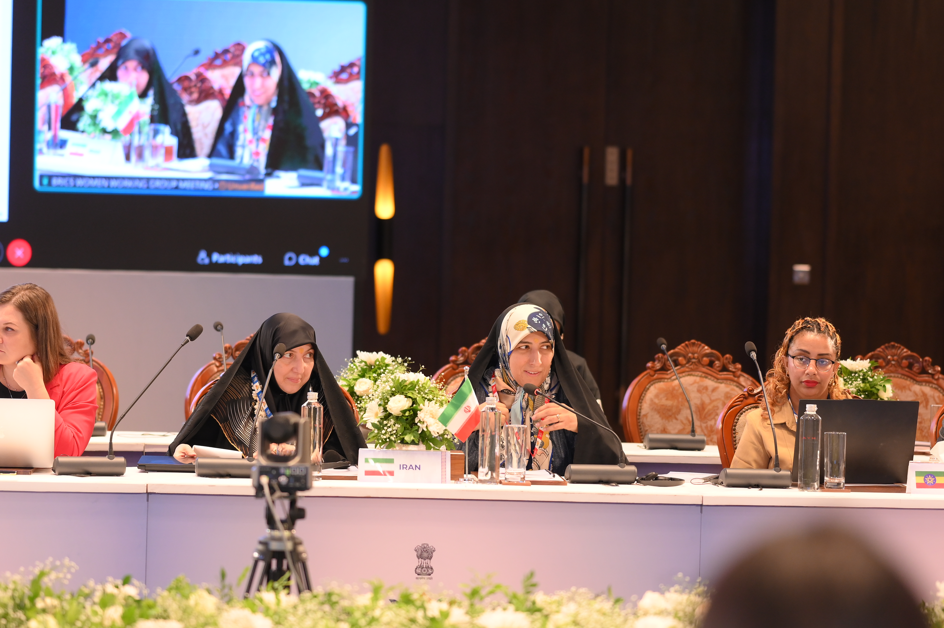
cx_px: 472
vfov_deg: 10.8
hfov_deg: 16.1
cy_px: 314
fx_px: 3328
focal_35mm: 127
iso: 640
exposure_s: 1/500
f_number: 1.8
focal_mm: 85
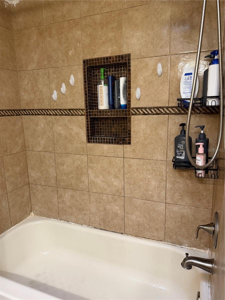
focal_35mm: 24
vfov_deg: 71.6
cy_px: 150
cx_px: 112
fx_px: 208
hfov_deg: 56.8
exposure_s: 1/60
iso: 320
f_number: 1.78
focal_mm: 6.76
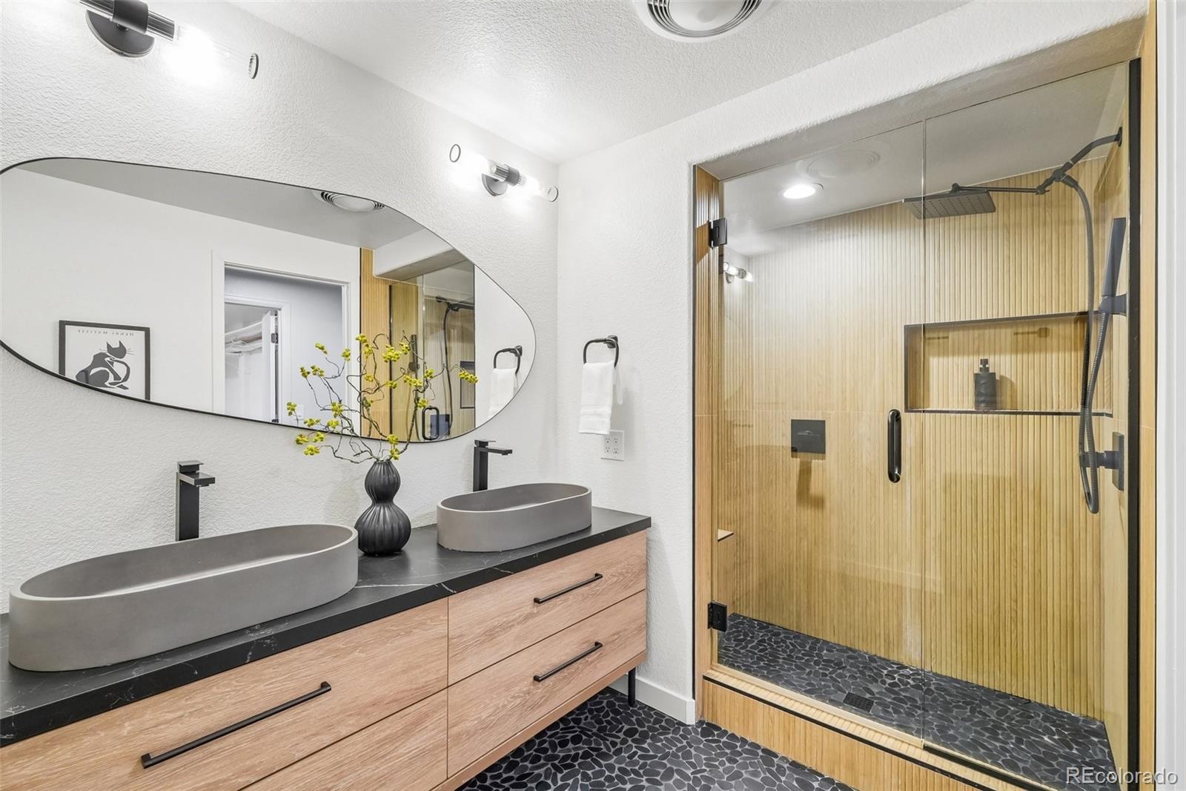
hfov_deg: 100.4
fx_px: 494
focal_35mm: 15
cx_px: 593
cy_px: 396
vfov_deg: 77.3
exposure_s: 1/3.33
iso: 800
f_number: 8
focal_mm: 10
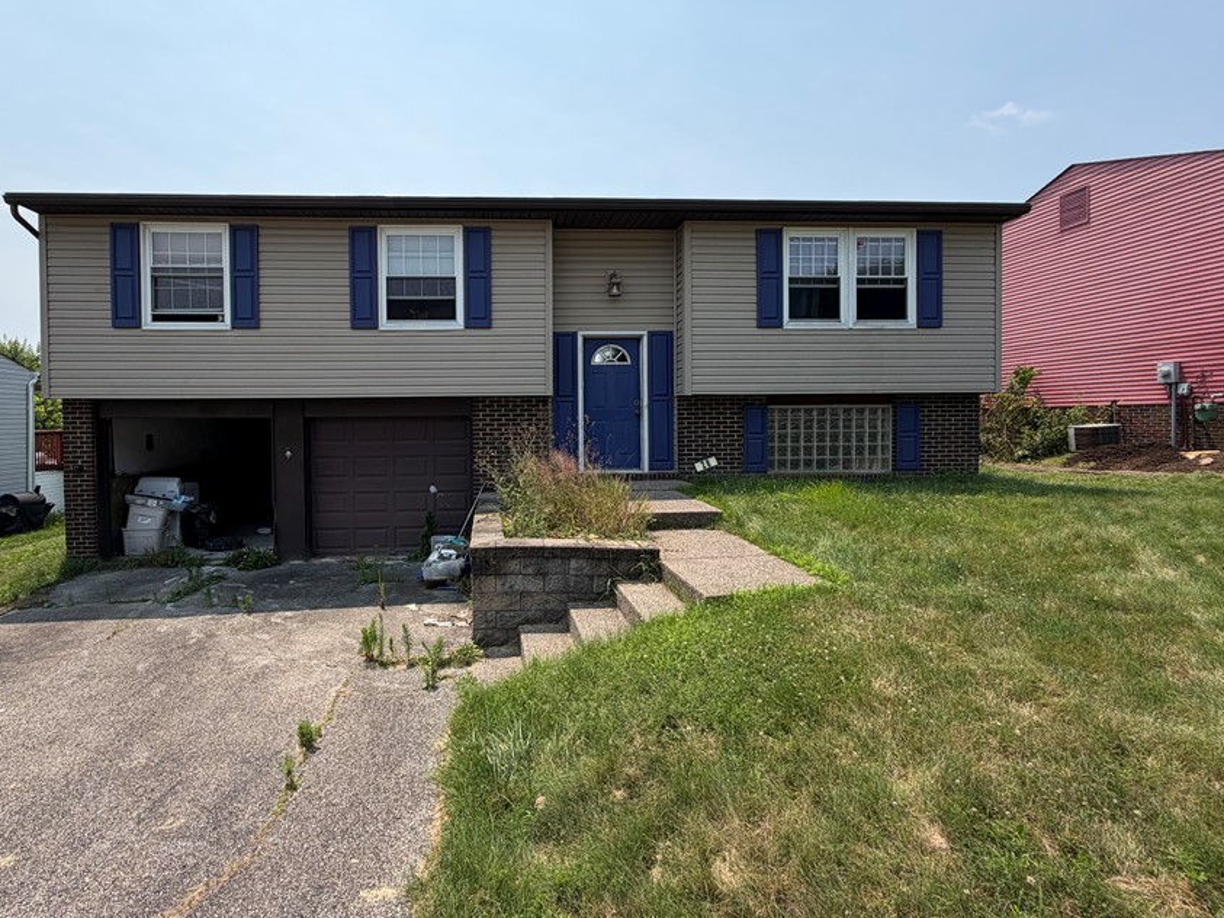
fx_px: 601
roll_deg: -0.1
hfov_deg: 90.4
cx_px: 521
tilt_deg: -0.9
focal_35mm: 17
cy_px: 431
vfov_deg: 74.6
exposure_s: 1/955
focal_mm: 2.22
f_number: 2.2
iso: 20
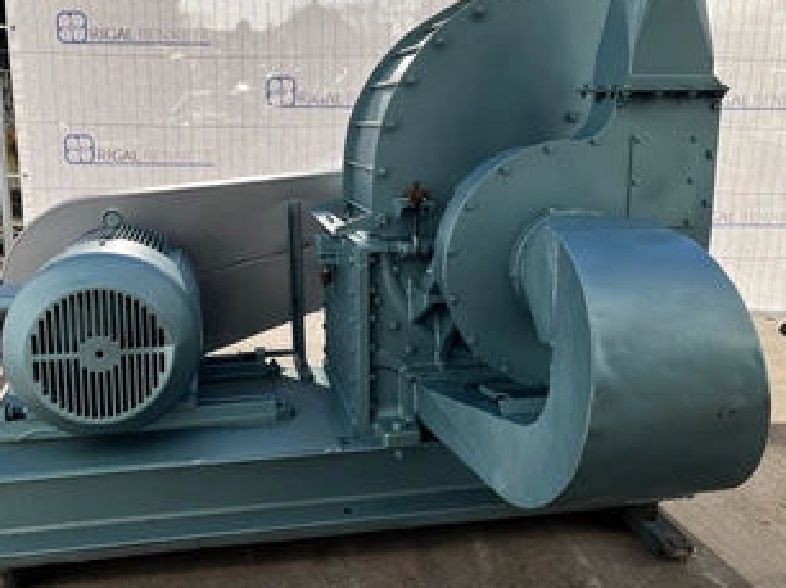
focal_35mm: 34
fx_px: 771
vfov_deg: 41.6
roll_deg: -0.8
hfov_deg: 53.8
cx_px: 344
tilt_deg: -14.7
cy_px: 244
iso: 50
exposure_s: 1/1957
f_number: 1.6
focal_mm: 5.1
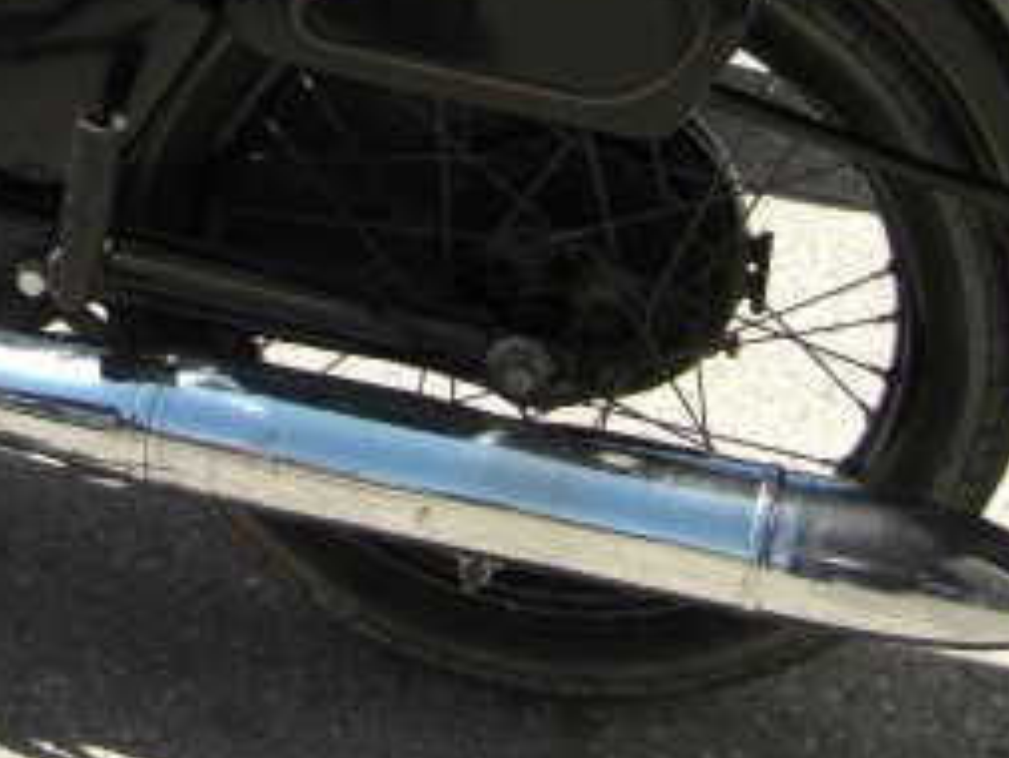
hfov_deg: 18.0
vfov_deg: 13.8
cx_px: -96
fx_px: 3062
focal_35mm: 105
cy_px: -98
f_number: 3.4
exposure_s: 1/400
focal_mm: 6.3
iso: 64
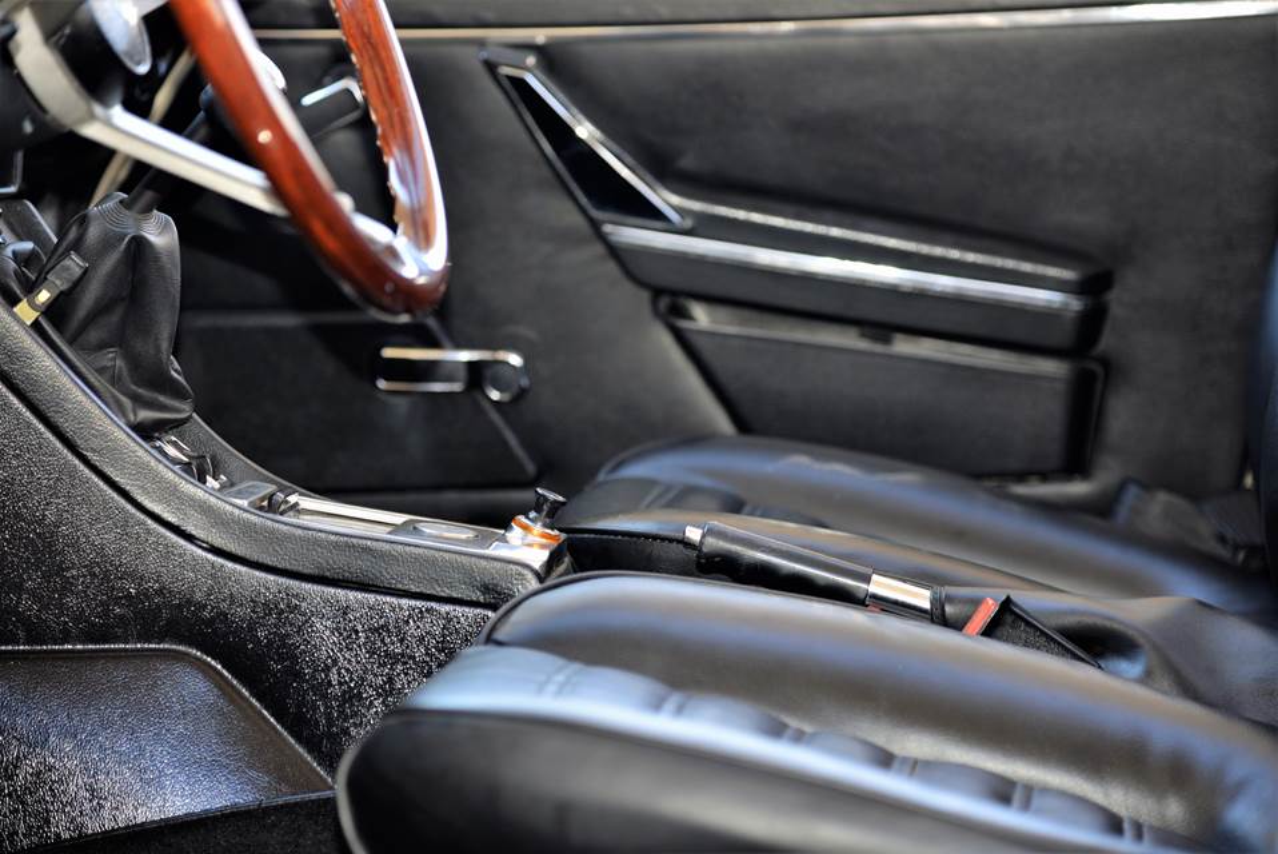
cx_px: 639
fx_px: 4262
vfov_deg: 11.4
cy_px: 427
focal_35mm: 120
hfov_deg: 17.1
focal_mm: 120
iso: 400
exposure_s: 1/60
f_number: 4
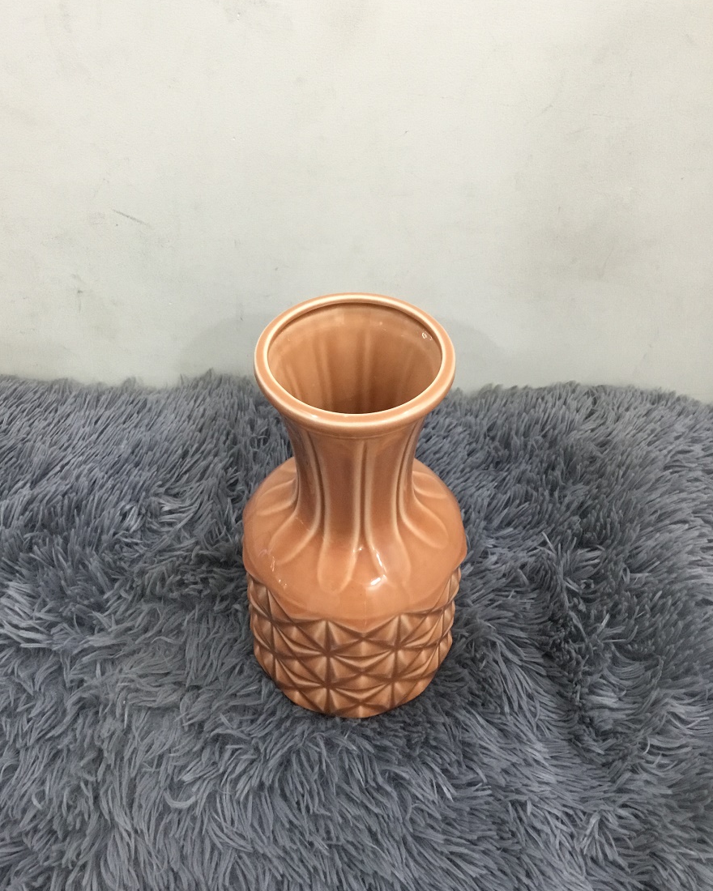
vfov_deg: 54.2
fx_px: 870
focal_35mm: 33
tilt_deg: -45.7
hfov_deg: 44.5
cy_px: 425
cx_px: 351
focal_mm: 3.3
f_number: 2.4
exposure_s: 1/33
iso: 160
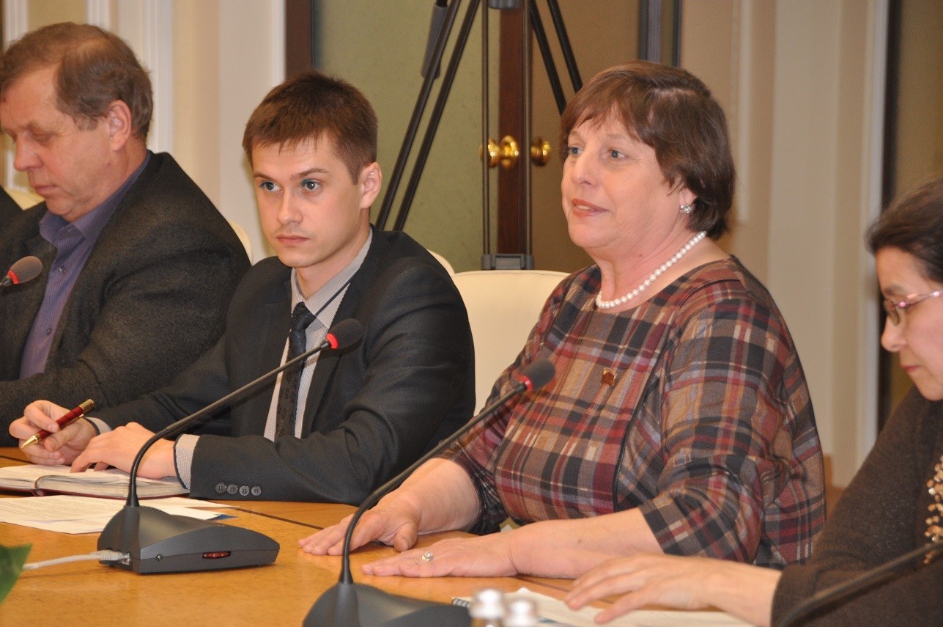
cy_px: 314
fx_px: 5102
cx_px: 472
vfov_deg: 7.0
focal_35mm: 195
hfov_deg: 10.6
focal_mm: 130
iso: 800
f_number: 5.6
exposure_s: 1/60
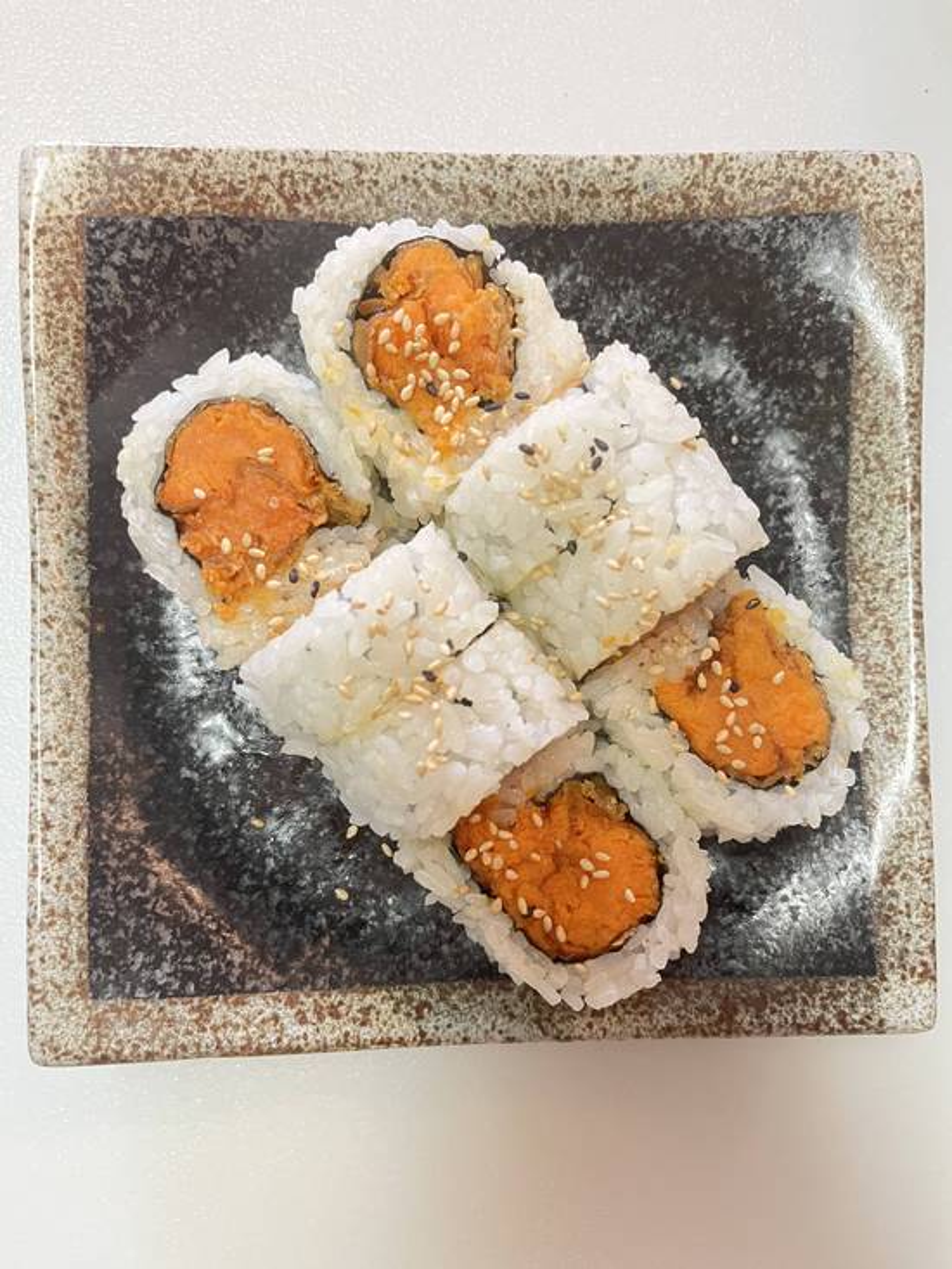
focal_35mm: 26
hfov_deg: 53.1
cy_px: 634
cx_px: 476
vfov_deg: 67.3
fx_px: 953
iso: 400
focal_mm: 5.1
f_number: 1.6
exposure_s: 1/40
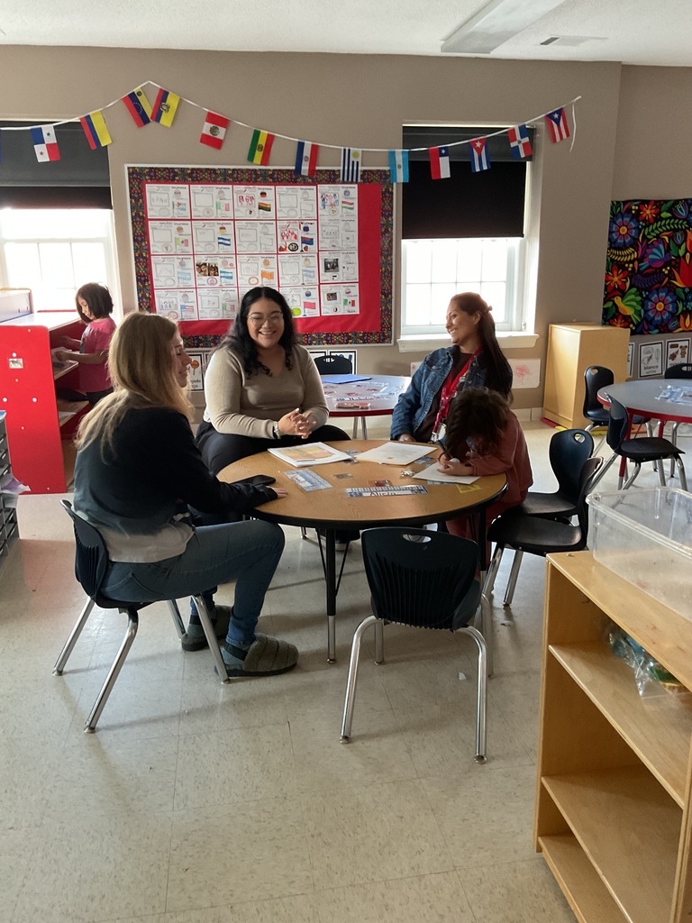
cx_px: 346
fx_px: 773
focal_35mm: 29
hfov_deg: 48.2
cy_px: 462
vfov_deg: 61.7
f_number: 1.8
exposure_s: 1/40
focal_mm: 3
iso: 250
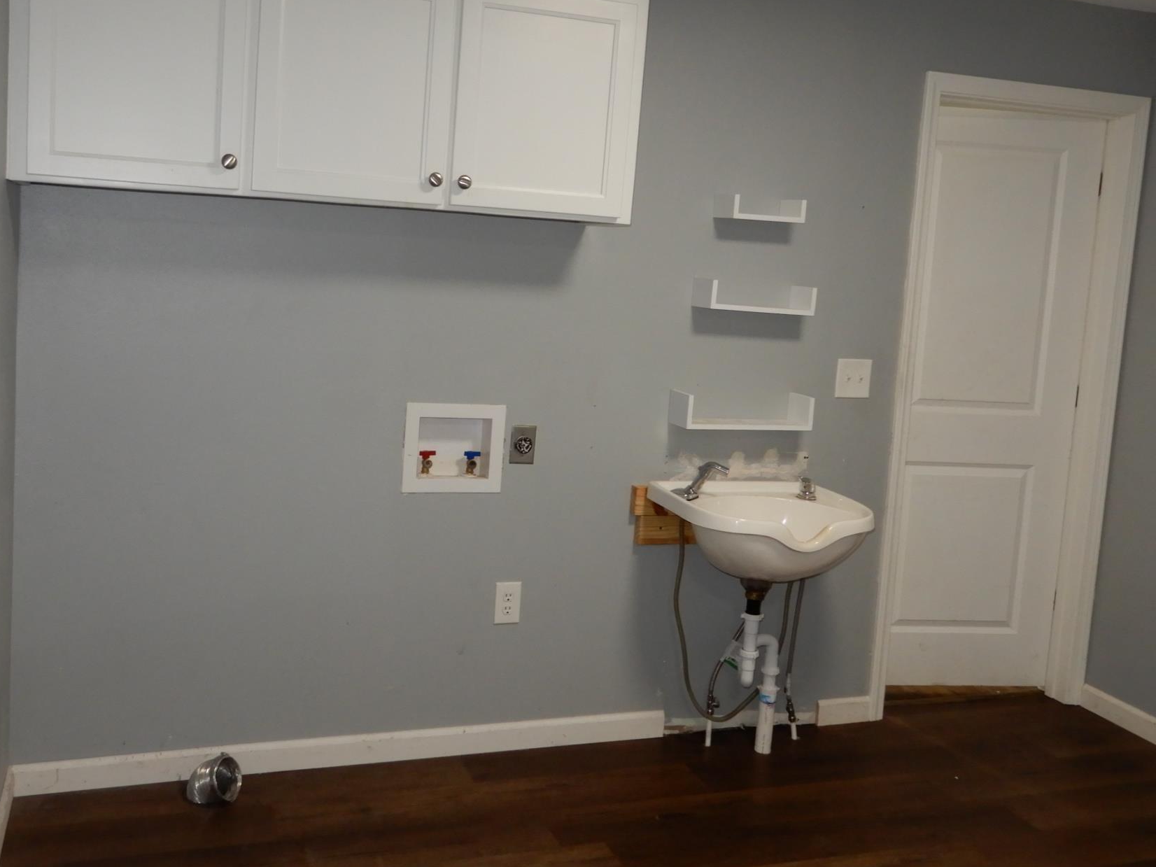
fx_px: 1102
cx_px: 484
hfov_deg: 55.1
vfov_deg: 42.8
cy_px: 367
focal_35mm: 33
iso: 200
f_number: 3.4
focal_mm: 4.3
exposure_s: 1/30
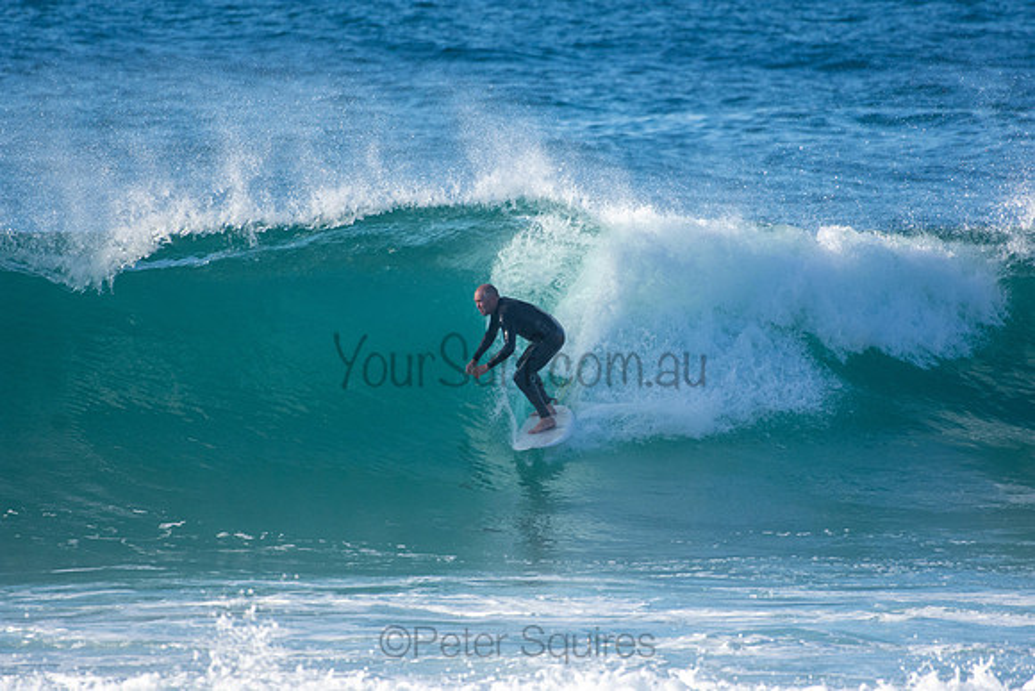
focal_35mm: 750
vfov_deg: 1.8
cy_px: 346
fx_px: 21567
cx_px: 518
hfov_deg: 2.7
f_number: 5.6
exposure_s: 1/2000
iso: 640
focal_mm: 500
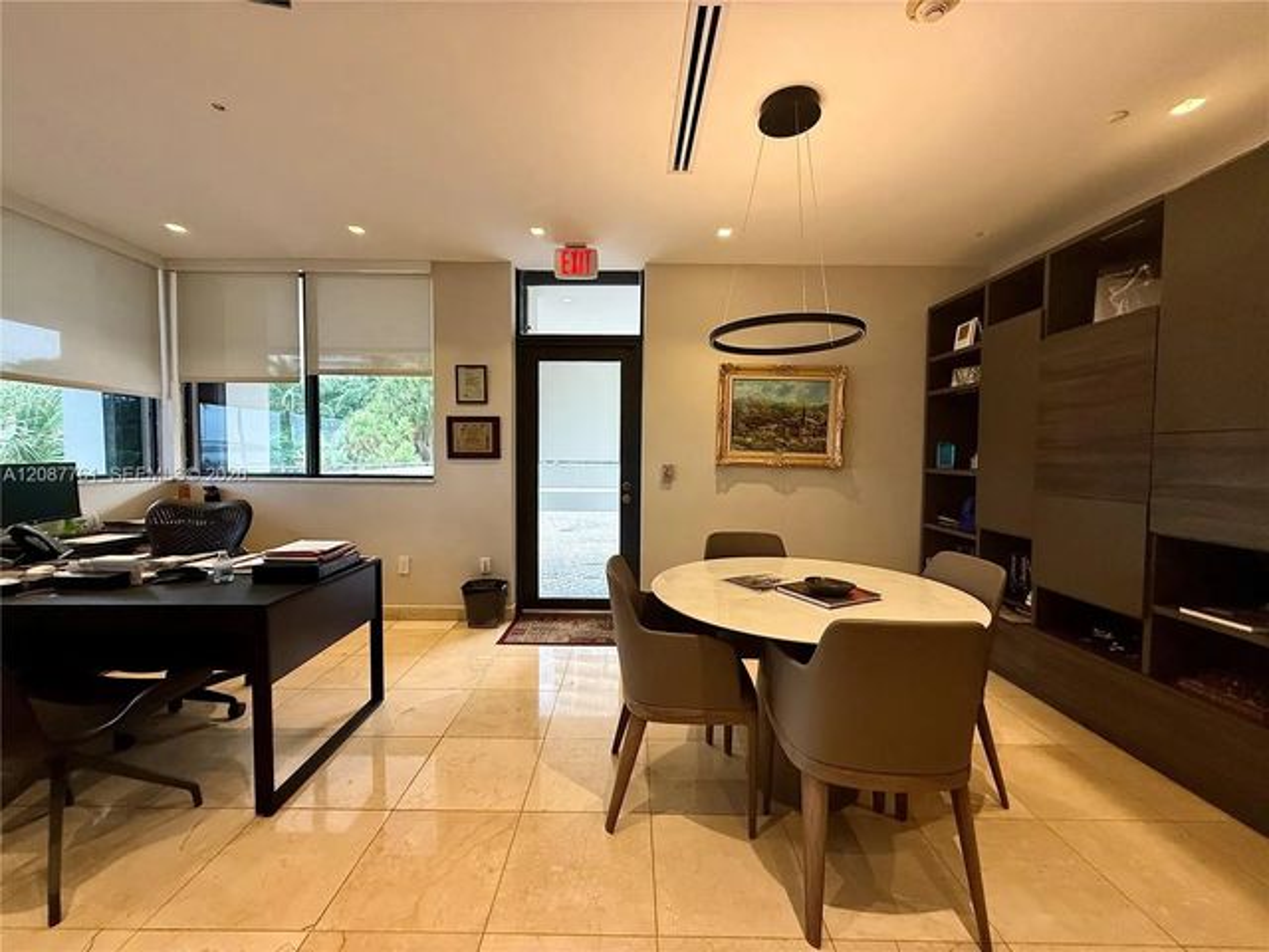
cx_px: 634
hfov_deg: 102.1
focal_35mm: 14
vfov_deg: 85.7
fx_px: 513
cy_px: 476
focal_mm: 2.22
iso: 320
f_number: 2.2
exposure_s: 1/120
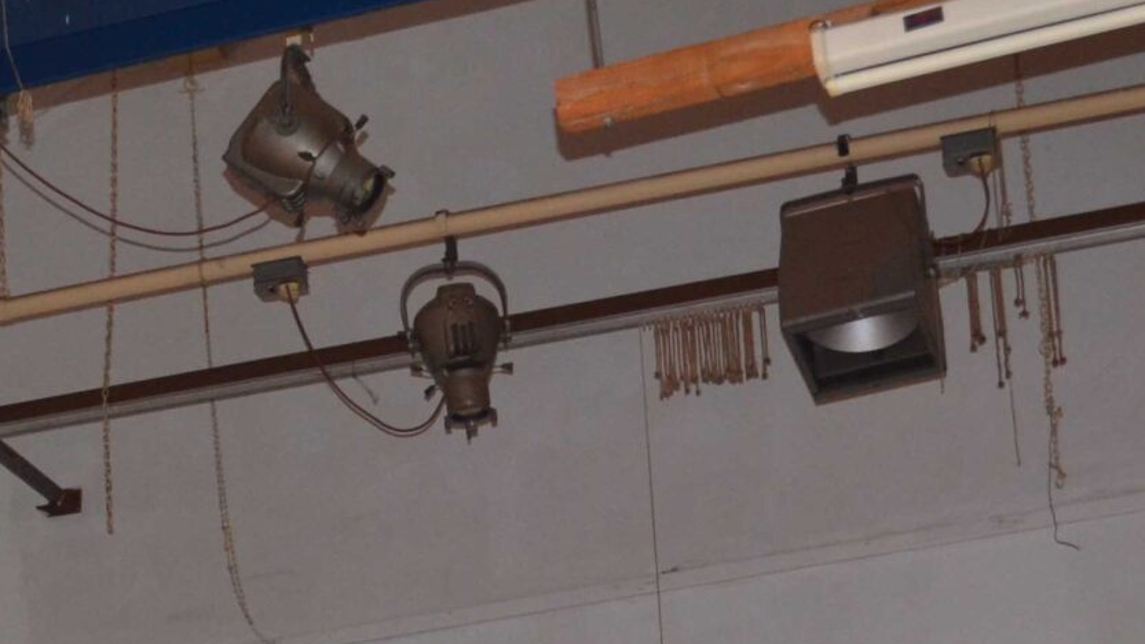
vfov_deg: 9.9
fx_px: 3522
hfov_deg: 18.4
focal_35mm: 116
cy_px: 1143
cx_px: 363
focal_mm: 24
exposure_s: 1/60
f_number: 4
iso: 900
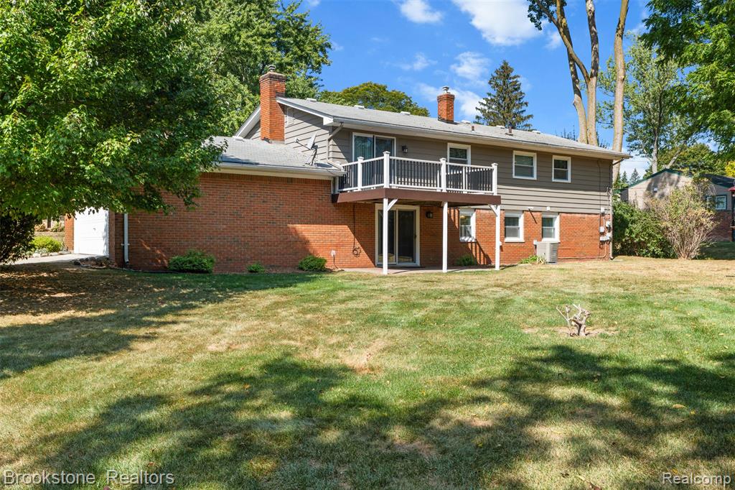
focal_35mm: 32
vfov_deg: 41.1
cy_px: 245
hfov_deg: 58.7
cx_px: 368
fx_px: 653
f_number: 8
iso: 100
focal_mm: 32
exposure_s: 1/30
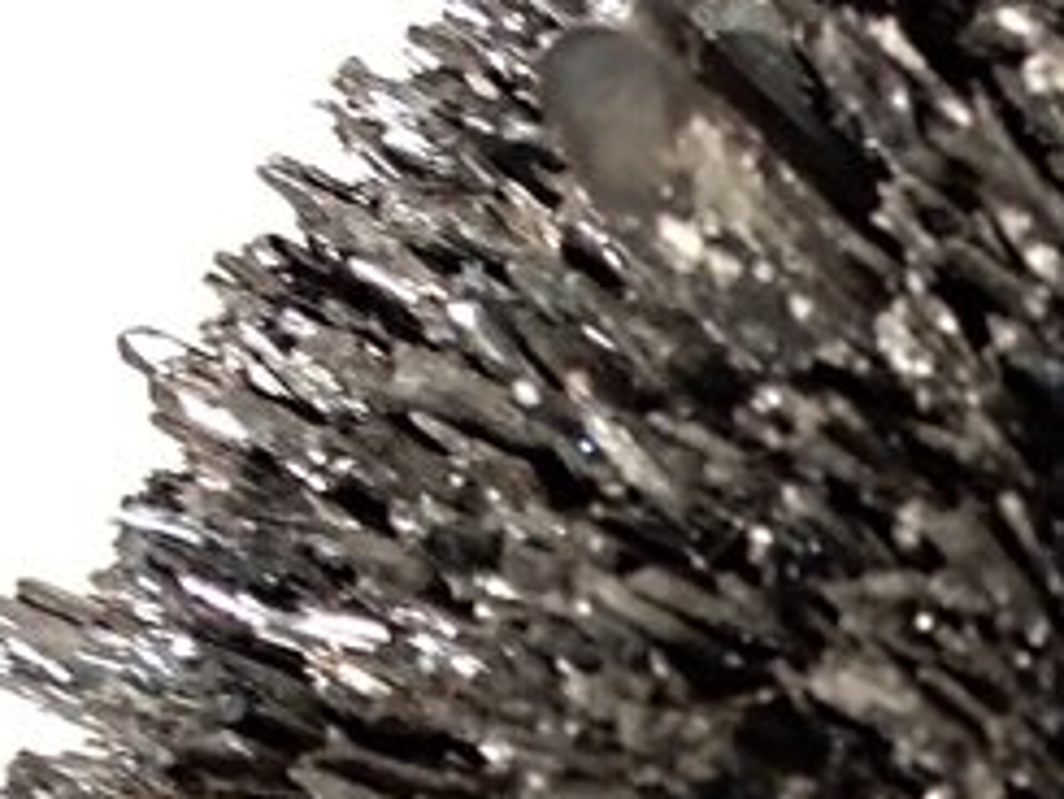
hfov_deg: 10.3
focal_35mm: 170
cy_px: 1494
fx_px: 5228
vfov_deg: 8.4
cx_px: 2406
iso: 121
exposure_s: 1/33.3
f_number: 2
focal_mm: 3.54
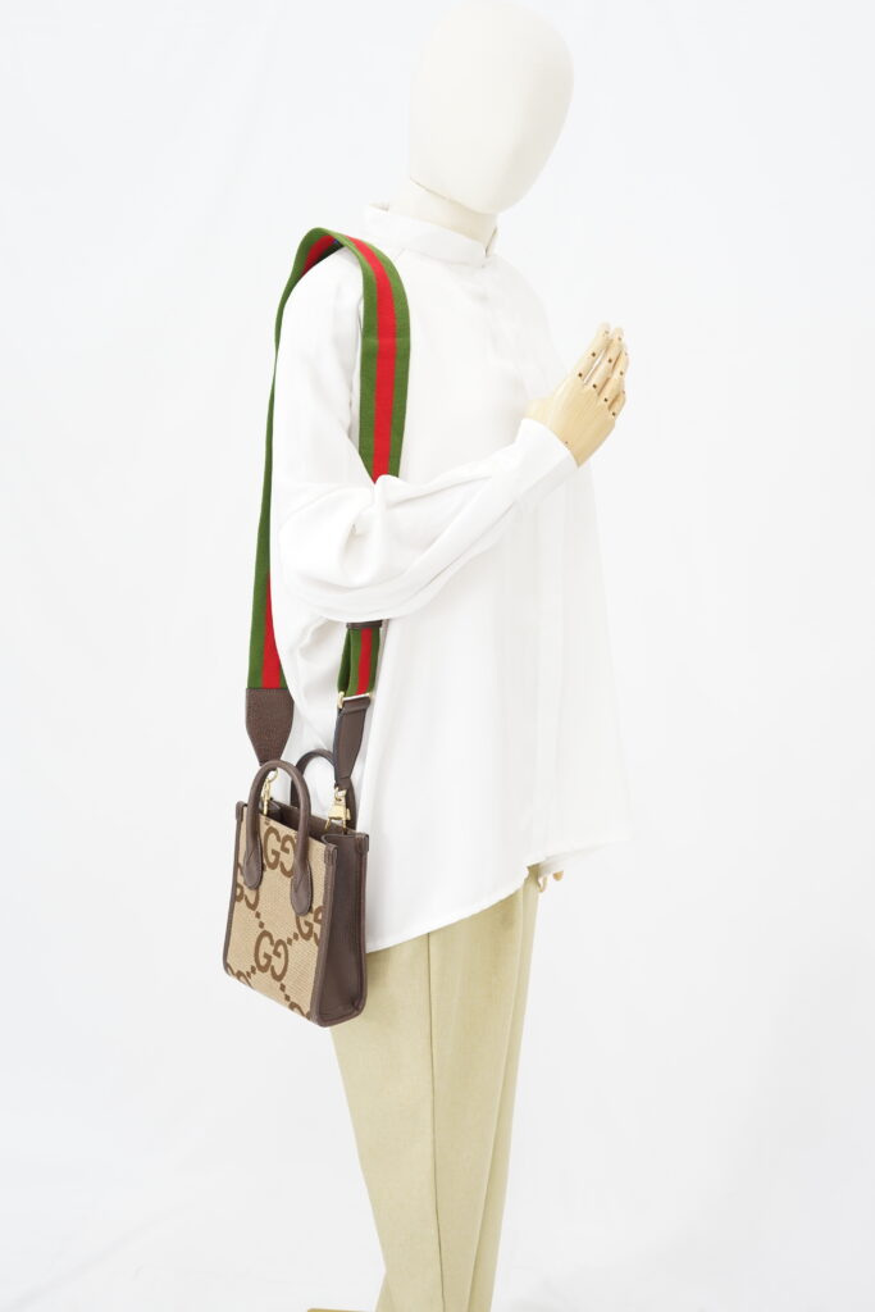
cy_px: 656
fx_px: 1822
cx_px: 438
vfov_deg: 39.6
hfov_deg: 27.0
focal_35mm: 50
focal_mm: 50
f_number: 6.3
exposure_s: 1/6
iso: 640
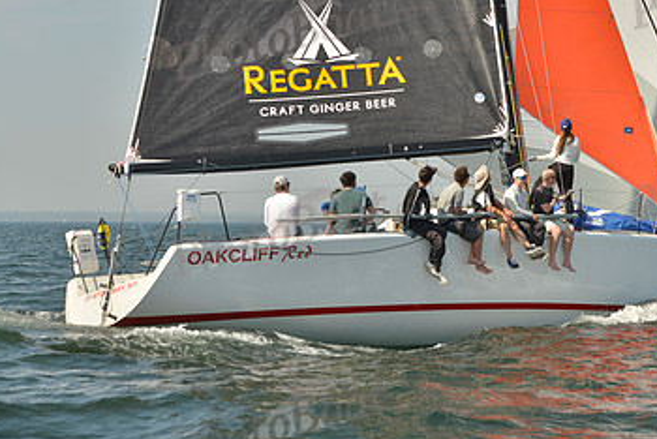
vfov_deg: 11.8
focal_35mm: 116
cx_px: 535
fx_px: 2119
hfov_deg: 17.5
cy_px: 104
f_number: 6.3
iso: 200
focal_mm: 70
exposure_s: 1/1250
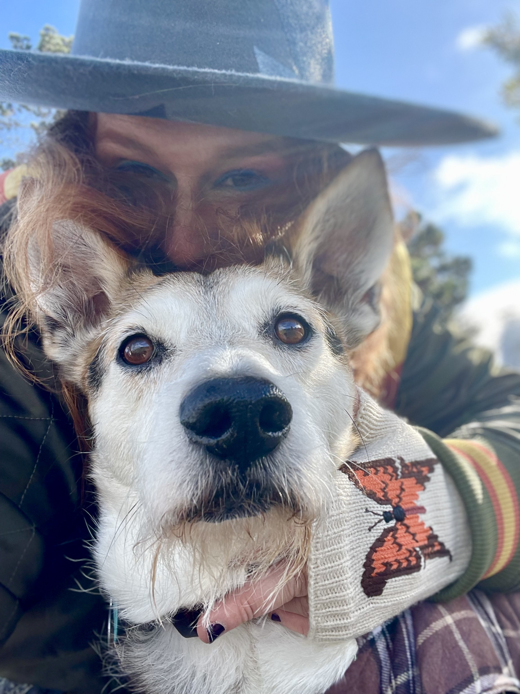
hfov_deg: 46.8
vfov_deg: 60.0
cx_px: 260
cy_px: 347
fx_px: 601
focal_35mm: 30
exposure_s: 1/121
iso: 25
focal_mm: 2.71
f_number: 2.2
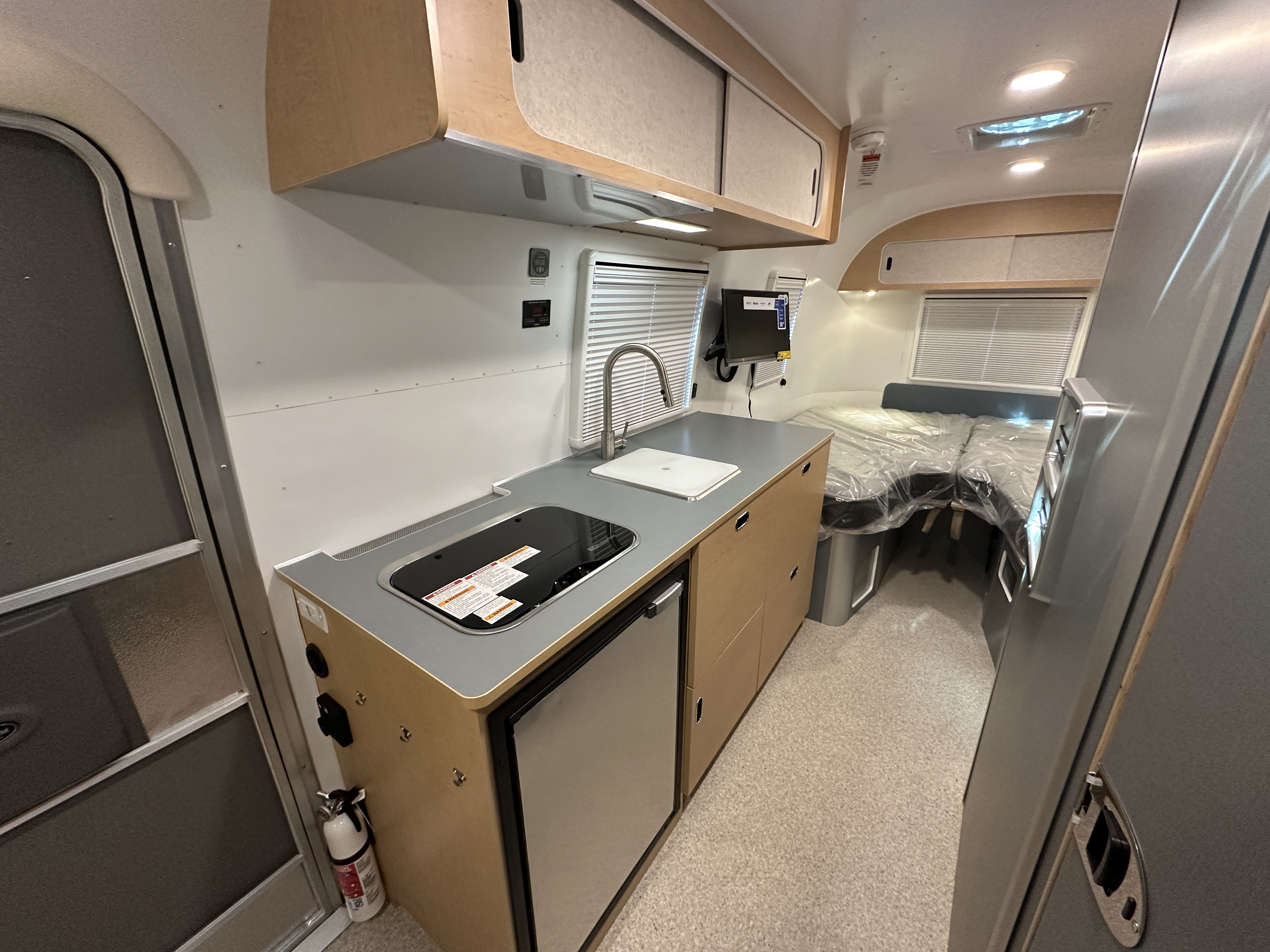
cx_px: 635
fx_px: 514
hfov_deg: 102.1
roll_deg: +0.6
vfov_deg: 85.7
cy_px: 476
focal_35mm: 14
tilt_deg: -19.3
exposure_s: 1/50
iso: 320
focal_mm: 2.22
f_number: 2.2
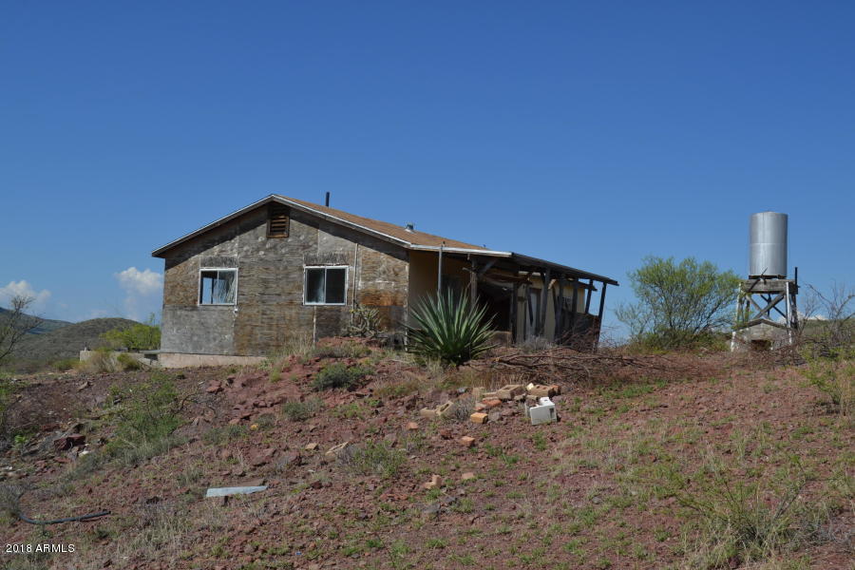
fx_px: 926
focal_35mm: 39
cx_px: 428
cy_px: 285
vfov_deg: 34.2
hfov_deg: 49.6
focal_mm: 26
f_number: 9
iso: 100
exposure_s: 1/320
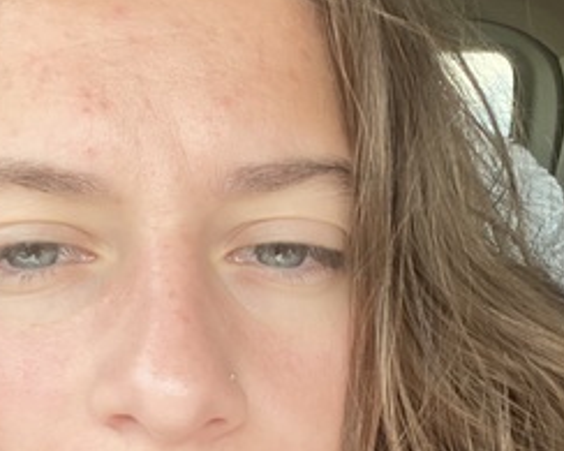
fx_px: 1001
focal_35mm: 60
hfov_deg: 31.3
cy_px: 308
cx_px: 214
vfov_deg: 25.2
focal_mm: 2.71
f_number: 2.2
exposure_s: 1/122
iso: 32
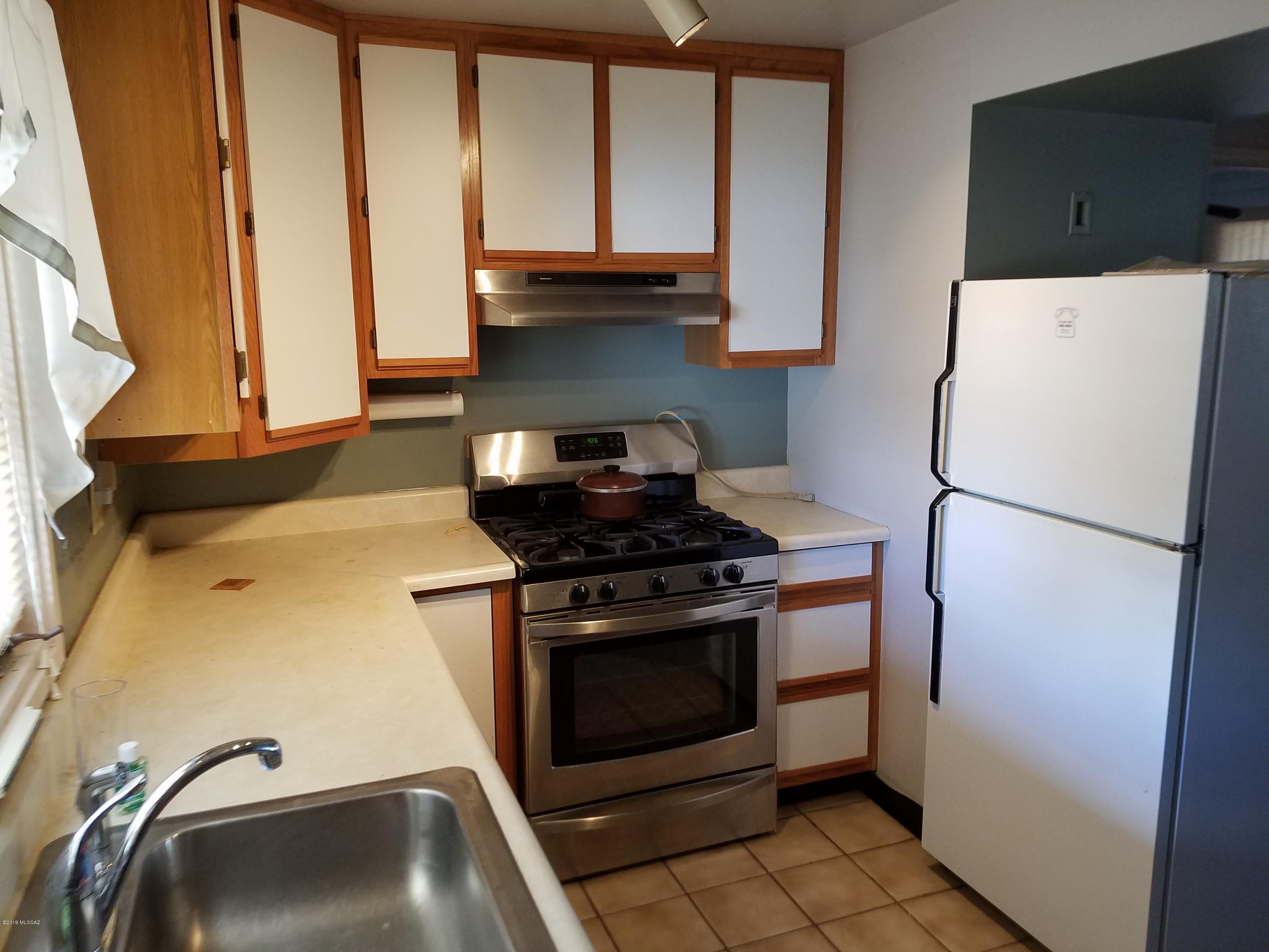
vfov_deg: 53.1
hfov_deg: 67.3
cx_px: 634
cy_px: 476
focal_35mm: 26
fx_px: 953
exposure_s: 1/40
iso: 160
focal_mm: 4.2
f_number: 1.7
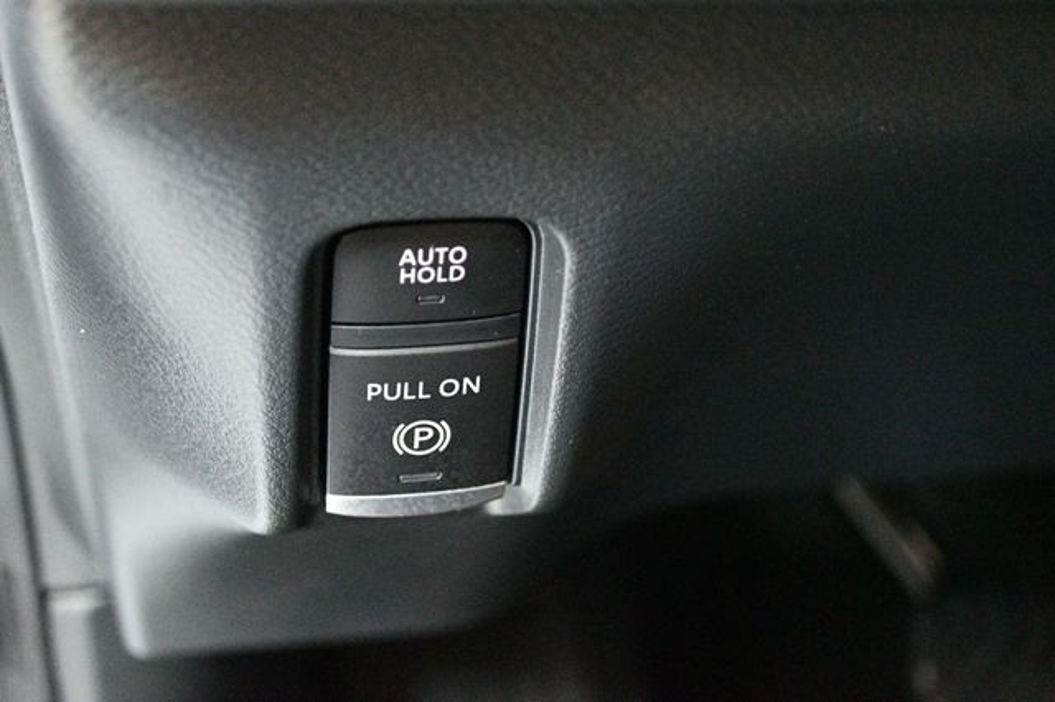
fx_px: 1757
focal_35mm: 60
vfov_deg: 22.6
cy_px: 351
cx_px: 528
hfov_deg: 33.4
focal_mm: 40
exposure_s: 1/20
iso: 12800
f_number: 5.3
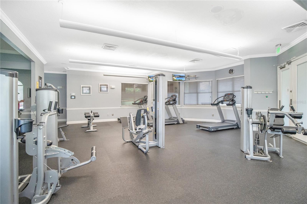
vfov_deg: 73.7
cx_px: 154
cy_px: 102
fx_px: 136
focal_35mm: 16
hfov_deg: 96.7
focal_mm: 16
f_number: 4
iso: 2500
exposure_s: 1/160
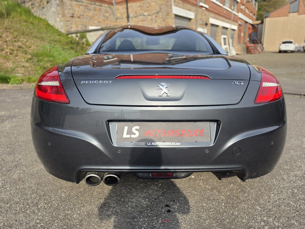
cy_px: 114
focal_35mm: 23
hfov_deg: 73.9
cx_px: 152
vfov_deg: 58.9
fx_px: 203
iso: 64
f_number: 1.4
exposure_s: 1/4764
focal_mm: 6.5
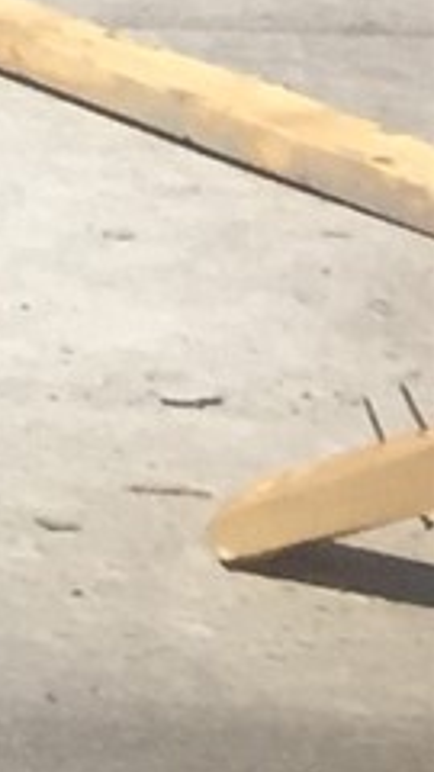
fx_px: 5524
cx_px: -2855
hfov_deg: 3.4
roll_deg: -0.2
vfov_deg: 7.3
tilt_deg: +3.1
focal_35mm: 270
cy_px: -1374
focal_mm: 4.15
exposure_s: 1/2639
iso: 32
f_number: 2.2
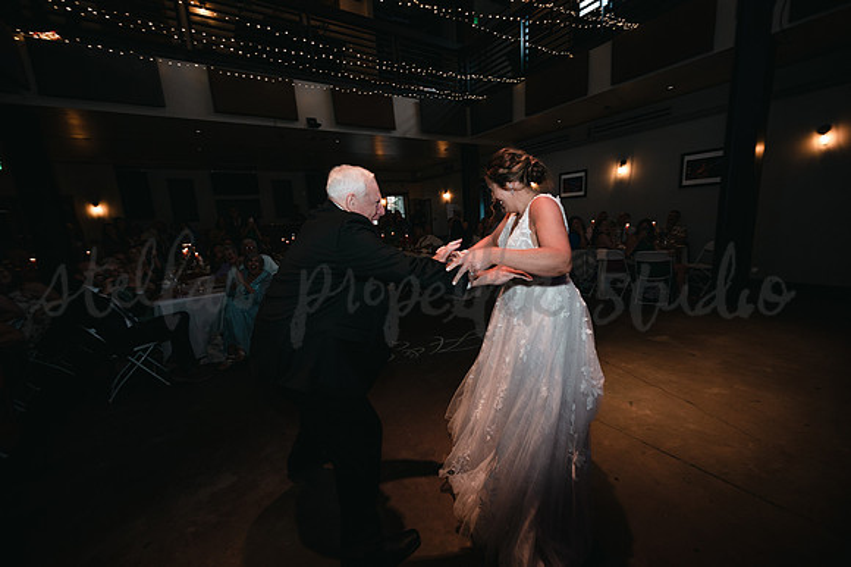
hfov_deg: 104.3
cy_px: 284
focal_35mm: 14
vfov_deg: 81.1
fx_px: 331
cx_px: 426
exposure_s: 1/100
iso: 1000
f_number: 4.5
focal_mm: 14
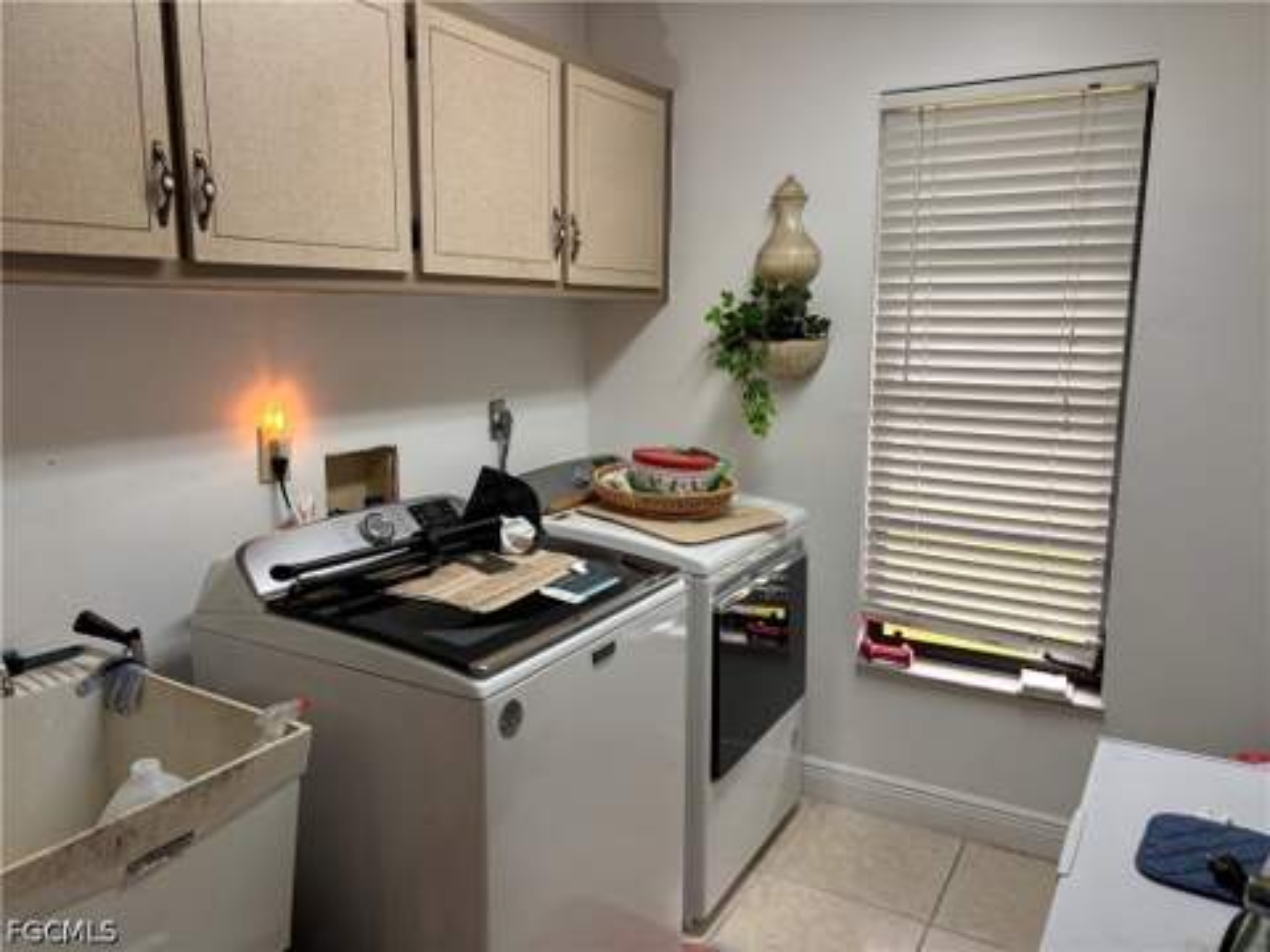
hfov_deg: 67.3
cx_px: 635
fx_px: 954
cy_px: 476
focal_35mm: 26
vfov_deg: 53.1
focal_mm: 5.96
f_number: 1.6
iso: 80
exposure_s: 1/60
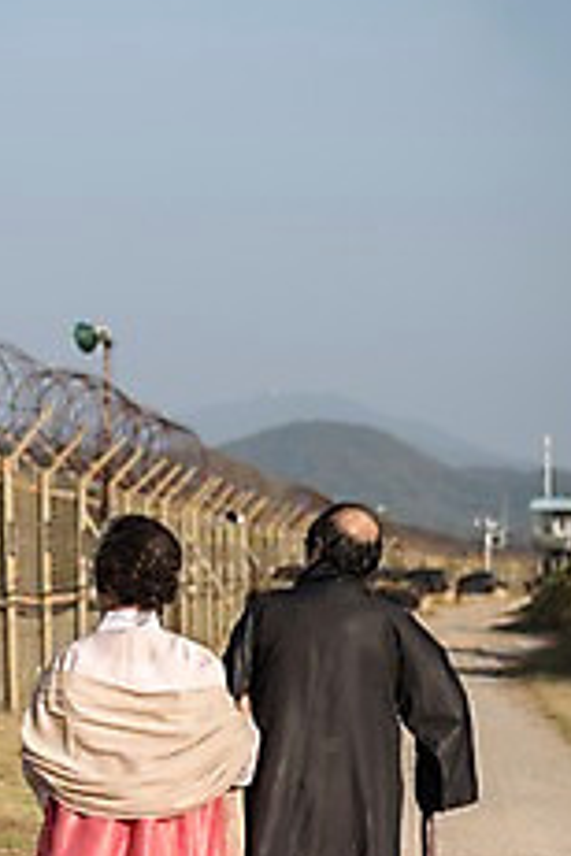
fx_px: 2879
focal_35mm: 121
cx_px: 102
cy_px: 641
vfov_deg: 16.8
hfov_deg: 11.3
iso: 64
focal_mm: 70
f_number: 2.8
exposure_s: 1/1250
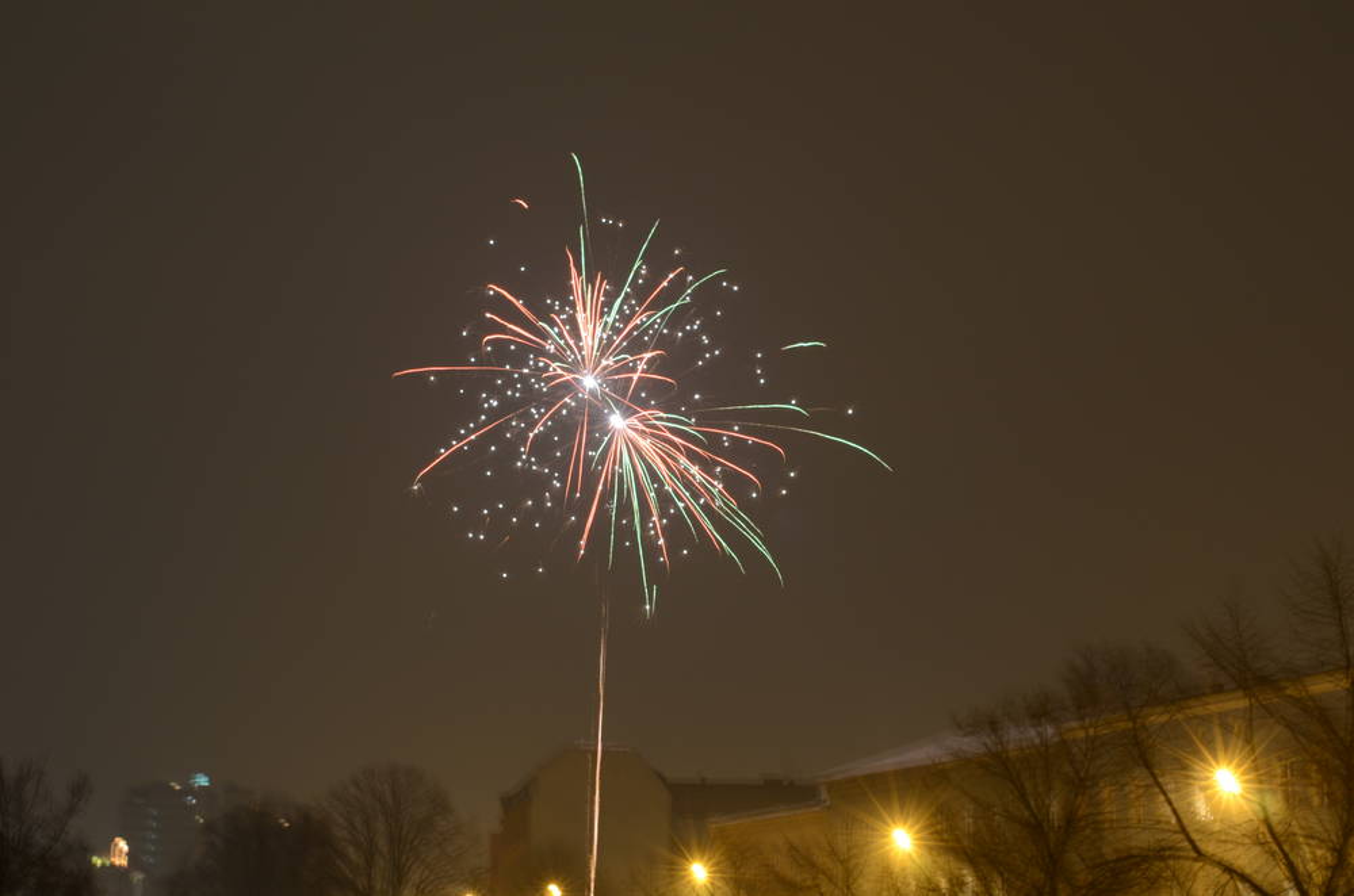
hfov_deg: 37.9
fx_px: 1970
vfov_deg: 25.6
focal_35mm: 52
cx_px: 677
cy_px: 448
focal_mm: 35
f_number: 11
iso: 200
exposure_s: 5.9
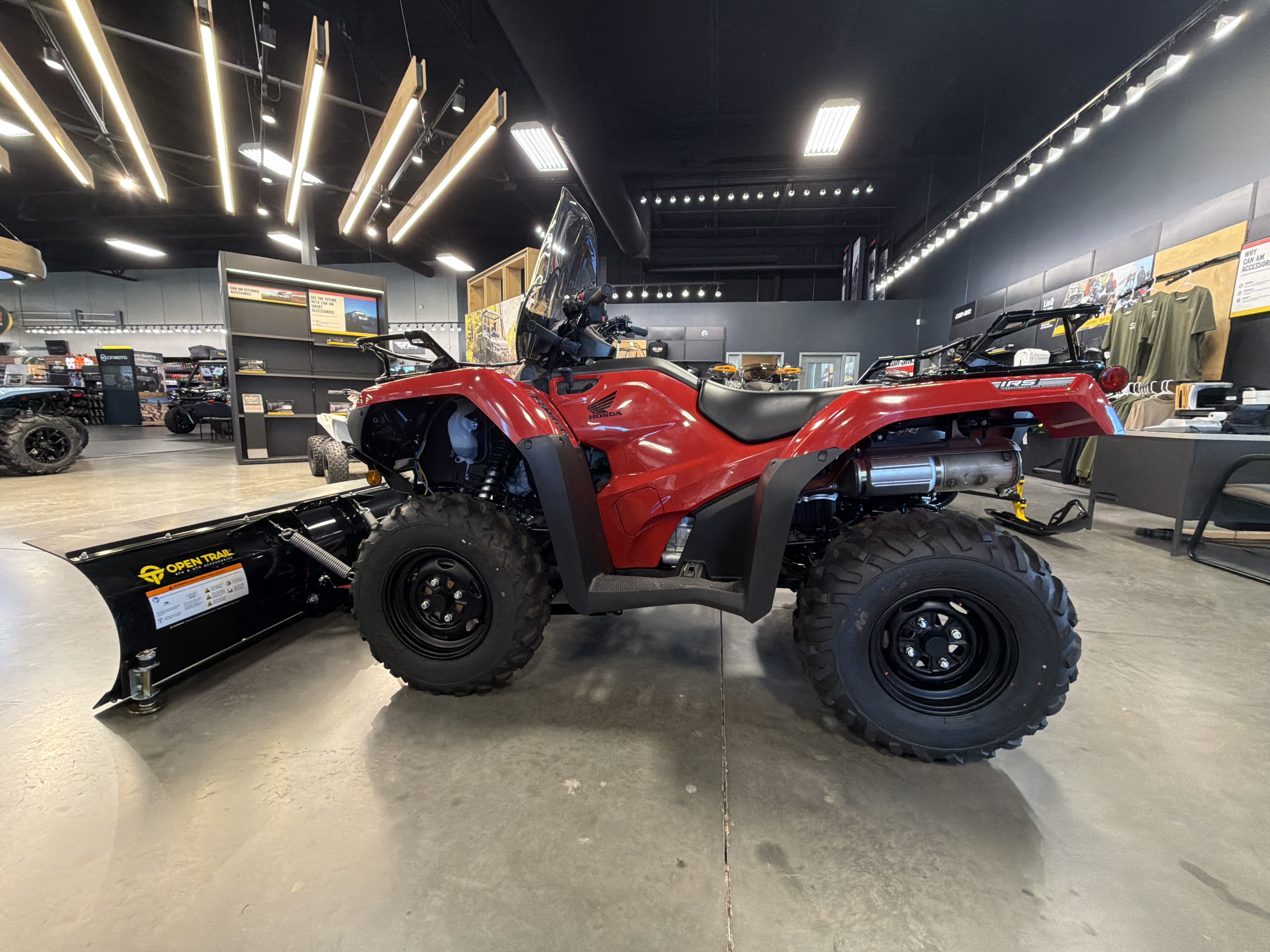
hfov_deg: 102.1
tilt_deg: -7.6
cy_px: 476
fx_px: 514
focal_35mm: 14
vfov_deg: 85.7
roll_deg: -1.5
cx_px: 635
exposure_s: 1/60
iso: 400
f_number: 2.2
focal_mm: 2.22
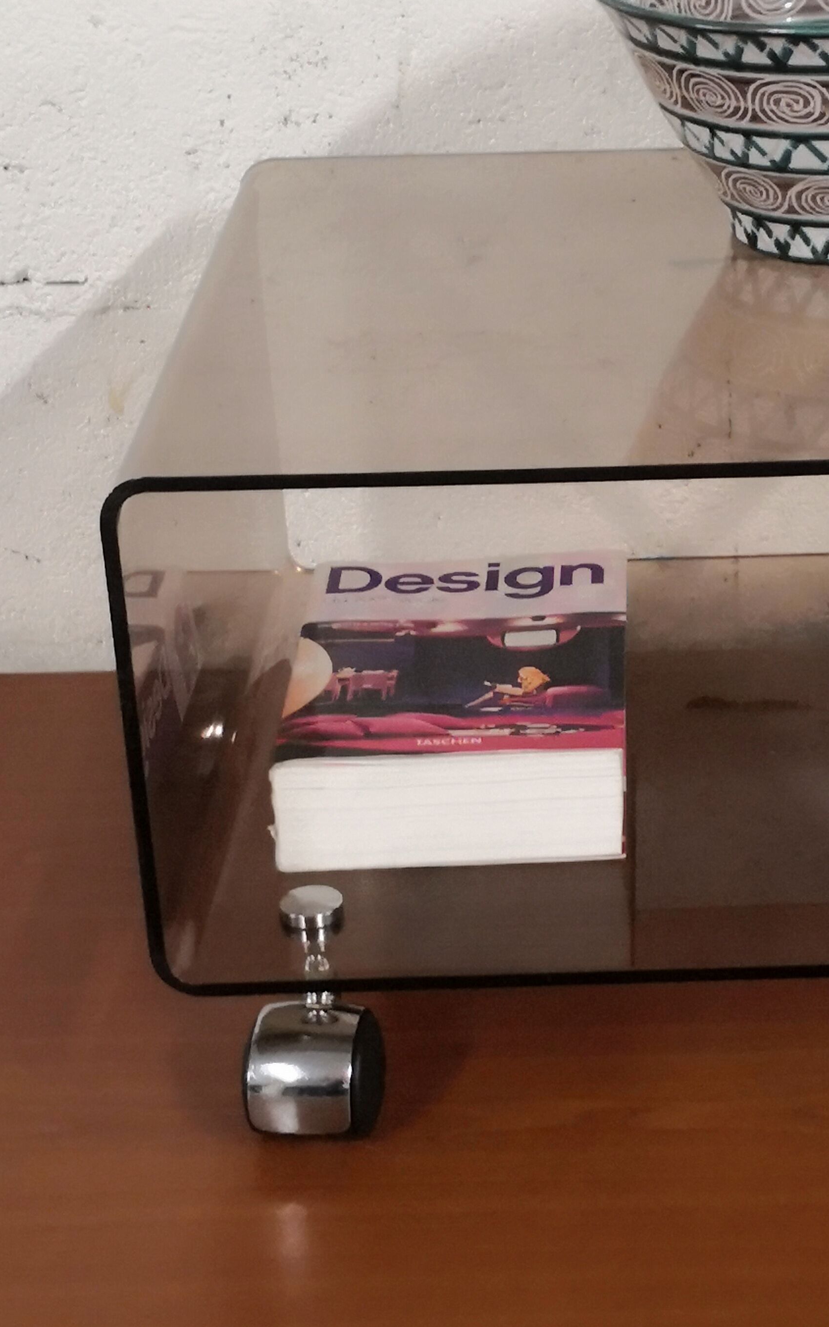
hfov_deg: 15.5
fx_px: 3036
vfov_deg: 24.6
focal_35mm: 84
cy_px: 625
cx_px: 658
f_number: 1.6
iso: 250
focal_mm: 3.95
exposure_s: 1/33.3
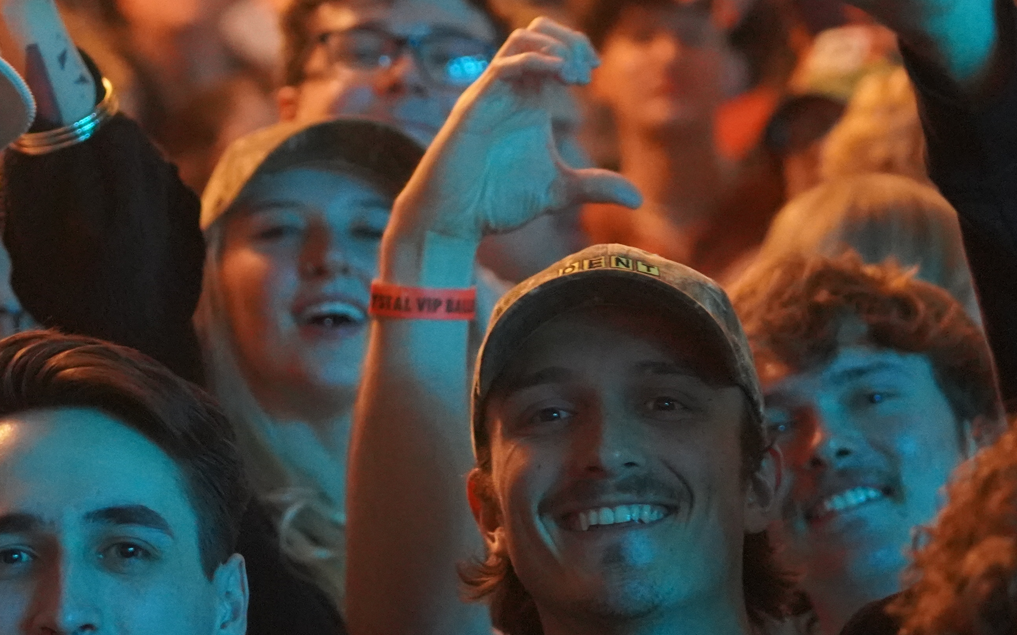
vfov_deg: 7.9
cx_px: 429
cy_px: 277
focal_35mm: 165
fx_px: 4573
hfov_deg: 12.7
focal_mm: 70
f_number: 2.8
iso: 12800
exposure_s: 1/40
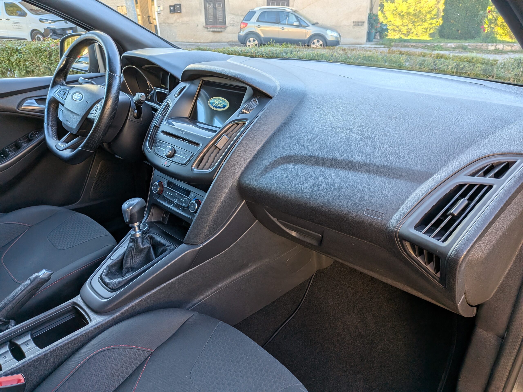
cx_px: 262
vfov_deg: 56.8
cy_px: 196
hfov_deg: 71.6
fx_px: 363
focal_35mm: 24
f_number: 1.7
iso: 24
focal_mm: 4.53
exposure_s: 1/338
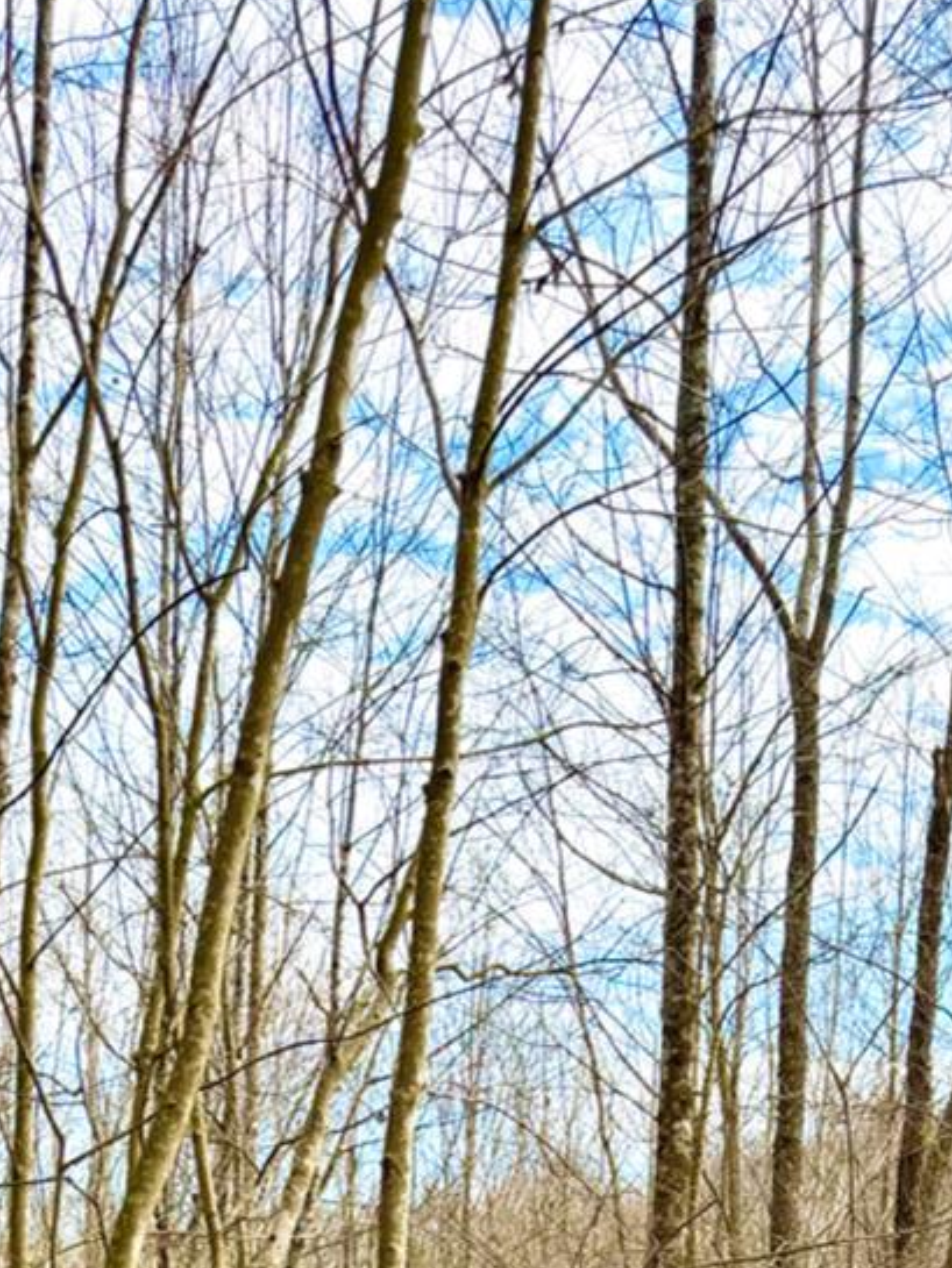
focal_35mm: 66
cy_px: 1709
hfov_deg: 22.2
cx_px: 369
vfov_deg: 24.9
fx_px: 2419
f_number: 1.78
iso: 100
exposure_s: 1/1855
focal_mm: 6.76
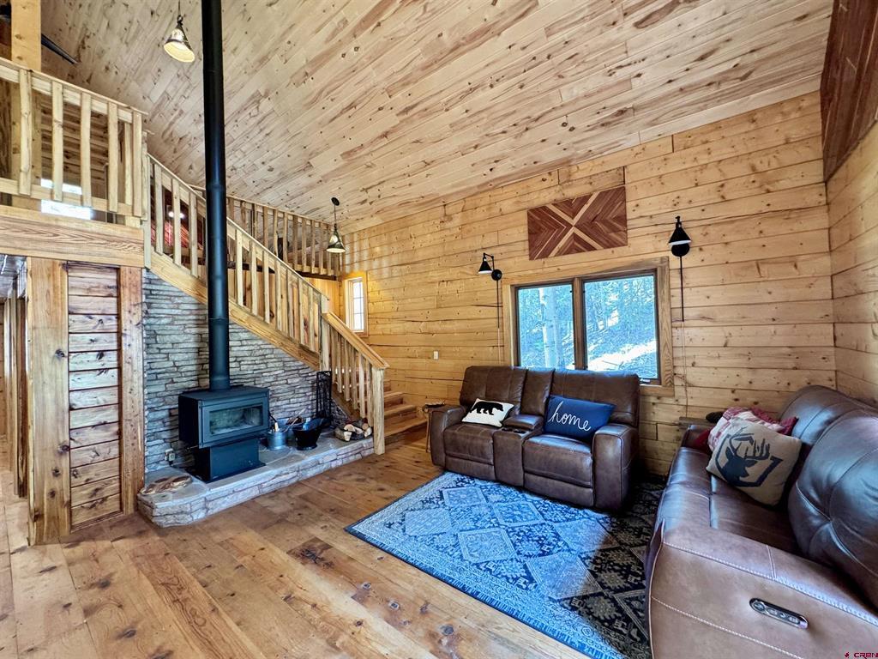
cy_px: 330
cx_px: 439
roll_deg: +1.2
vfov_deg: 85.7
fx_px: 355
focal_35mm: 14
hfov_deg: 102.1
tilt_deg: +0.1
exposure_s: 1/40
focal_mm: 2.22
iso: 320
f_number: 2.2
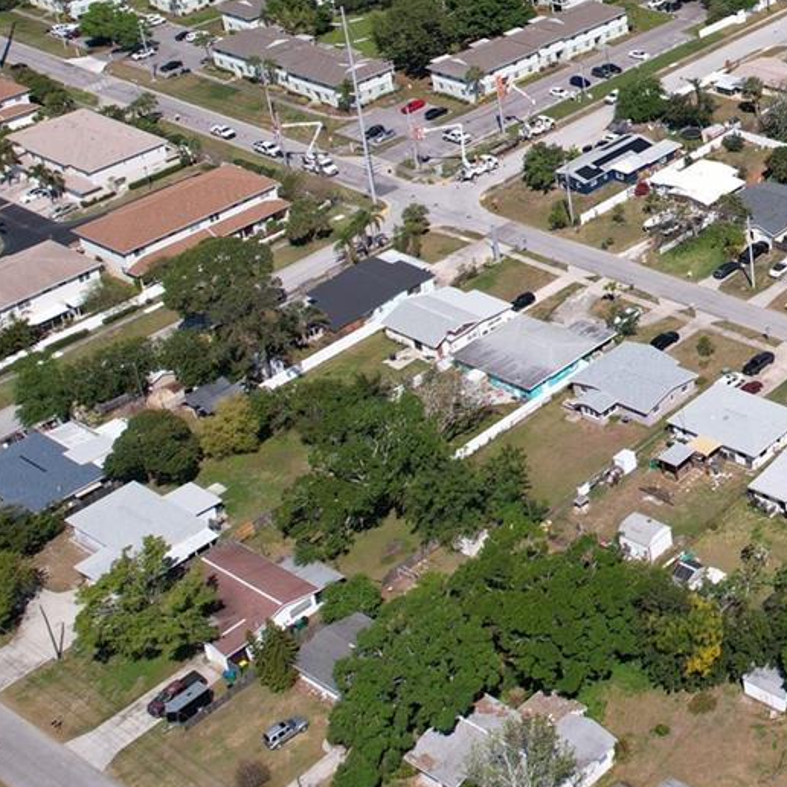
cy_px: 26
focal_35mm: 58
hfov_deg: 25.5
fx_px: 1492
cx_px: 1016
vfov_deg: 28.0
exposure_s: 1/640
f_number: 2.8
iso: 100
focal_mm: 8.38
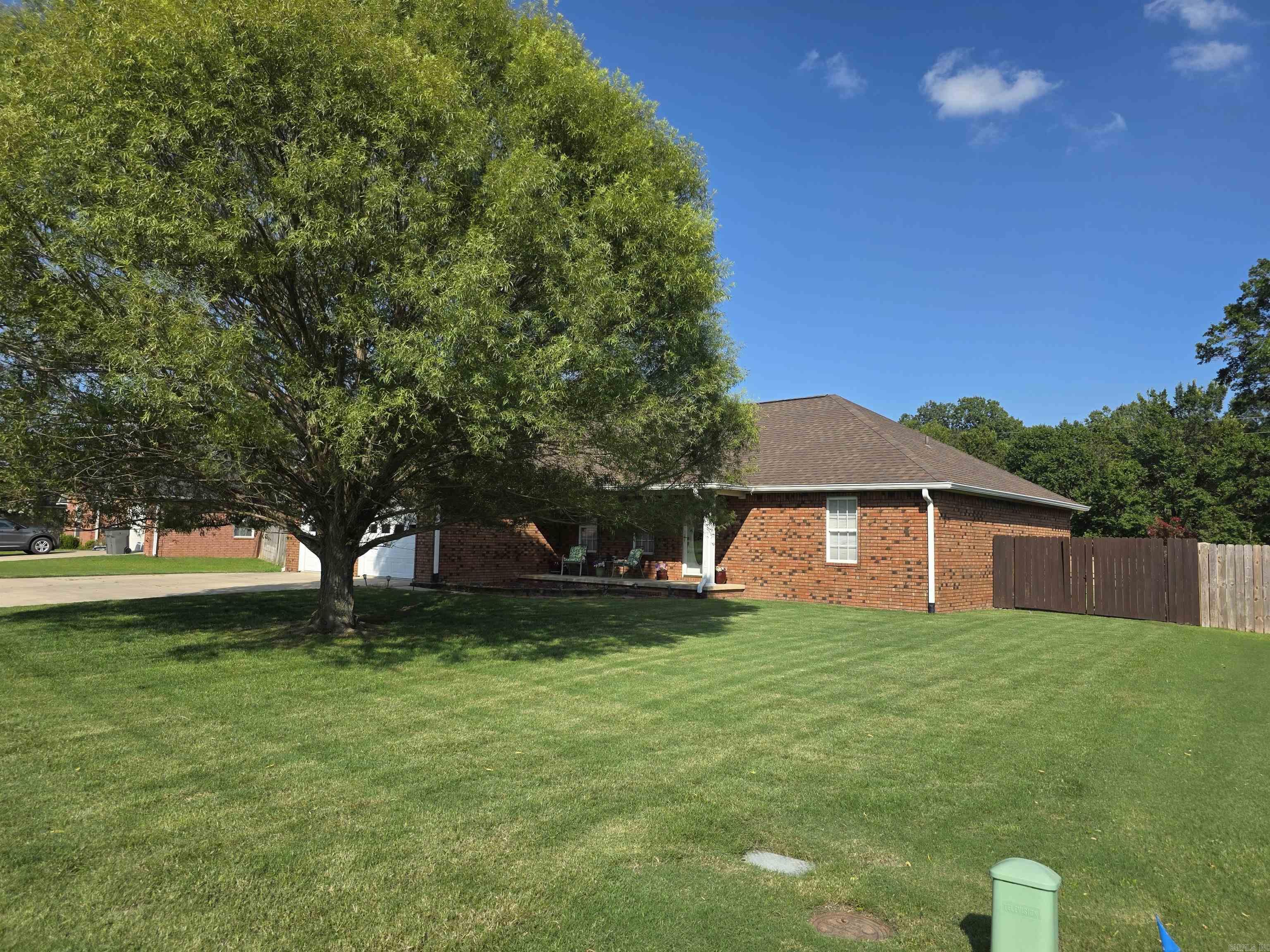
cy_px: 476
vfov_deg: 58.9
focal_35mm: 23
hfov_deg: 73.9
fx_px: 844
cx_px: 635
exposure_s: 1/6150
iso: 80
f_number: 1.7
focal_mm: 6.3
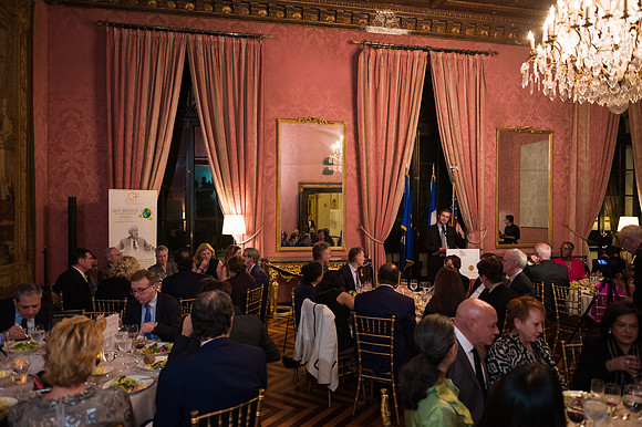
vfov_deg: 52.5
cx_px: 321
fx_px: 433
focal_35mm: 24
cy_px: 214
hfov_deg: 73.1
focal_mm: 24
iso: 1600
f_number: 3.2
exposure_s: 1/100
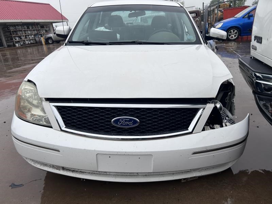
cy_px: 102
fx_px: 204
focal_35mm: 26
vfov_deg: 53.1
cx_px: 136
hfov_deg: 67.3
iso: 50
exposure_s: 1/567
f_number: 1.5
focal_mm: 5.7
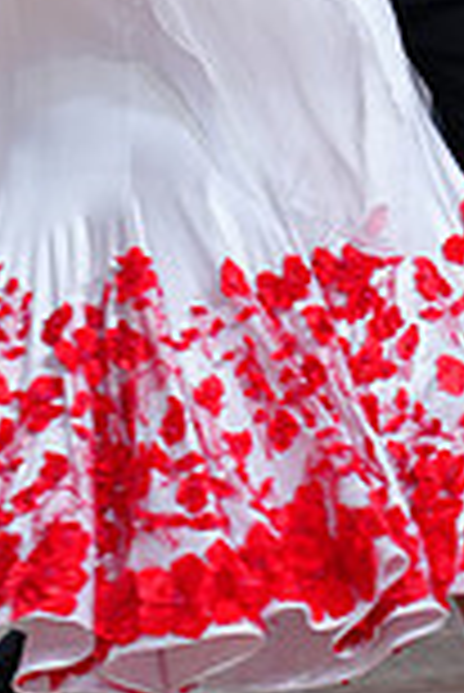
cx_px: 439
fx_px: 13868
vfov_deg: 2.9
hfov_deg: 1.9
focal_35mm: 719
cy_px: -279
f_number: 2.8
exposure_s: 1/500
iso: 800
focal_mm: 191
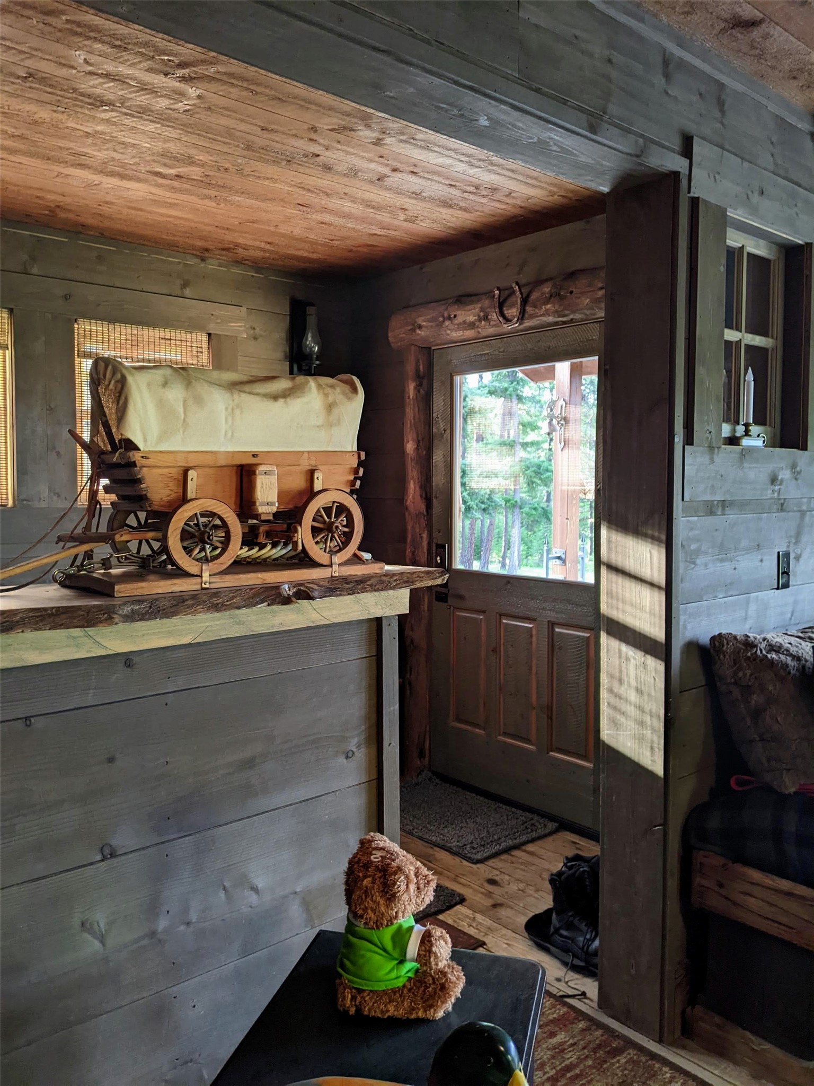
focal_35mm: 27
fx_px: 847
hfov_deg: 51.4
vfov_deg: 65.3
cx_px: 407
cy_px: 543
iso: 75
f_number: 1.8
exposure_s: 1/24
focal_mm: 4.44
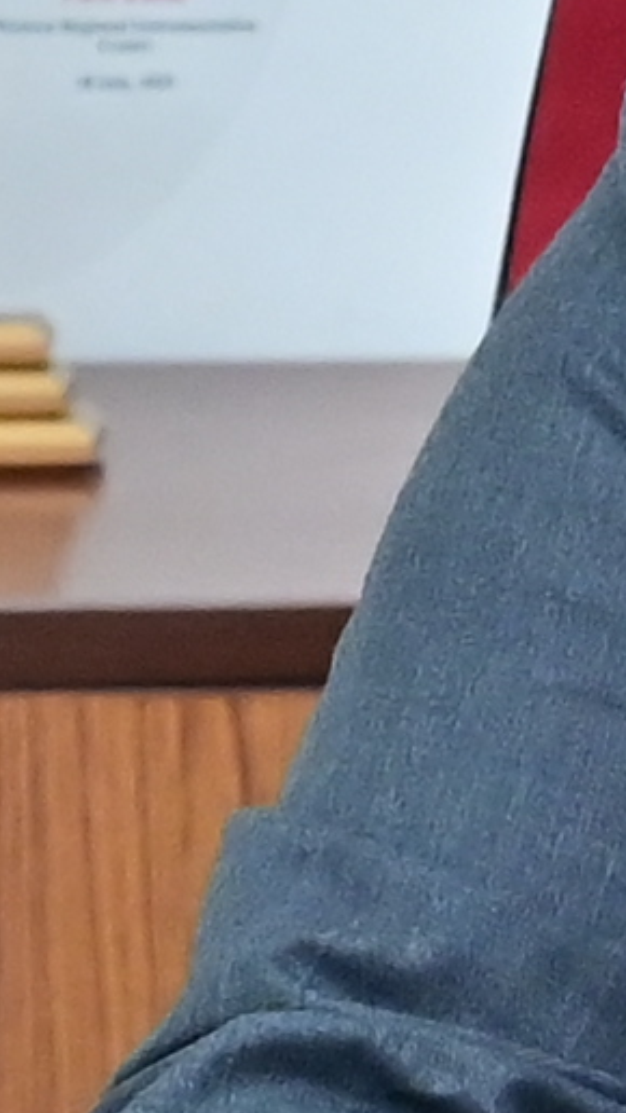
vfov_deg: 5.9
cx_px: 1787
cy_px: 401
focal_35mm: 368
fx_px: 10867
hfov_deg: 3.2
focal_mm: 30
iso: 1600
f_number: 4
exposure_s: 1/250
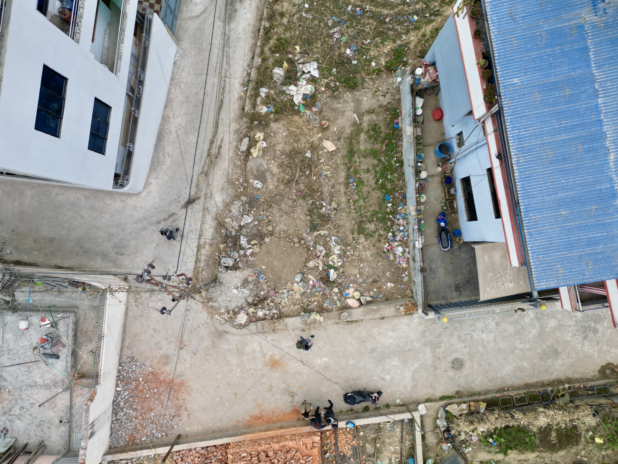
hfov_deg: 69.4
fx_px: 446
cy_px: 232
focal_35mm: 25
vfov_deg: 54.9
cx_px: 311
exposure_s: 1/500
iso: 100
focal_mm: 6.72
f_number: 1.7
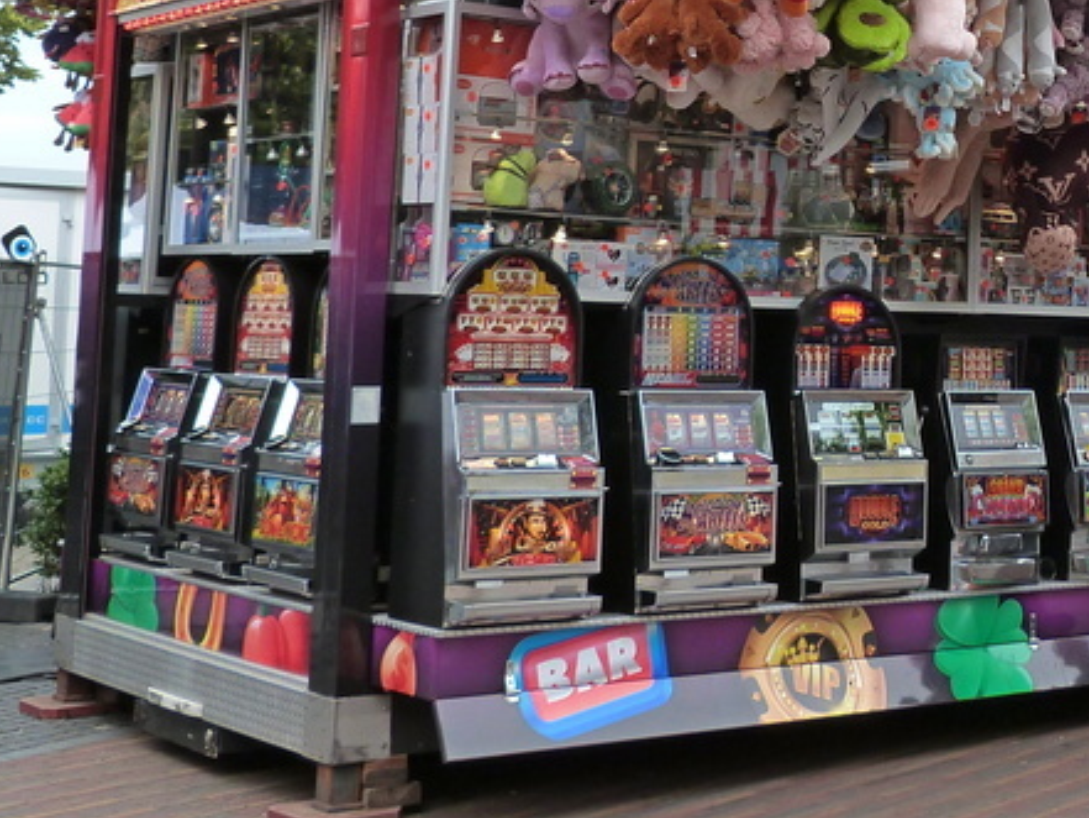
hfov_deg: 27.4
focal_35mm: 68
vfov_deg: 21.1
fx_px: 2140
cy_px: 54
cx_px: 998
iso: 160
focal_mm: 5.2
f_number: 4
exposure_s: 1/250
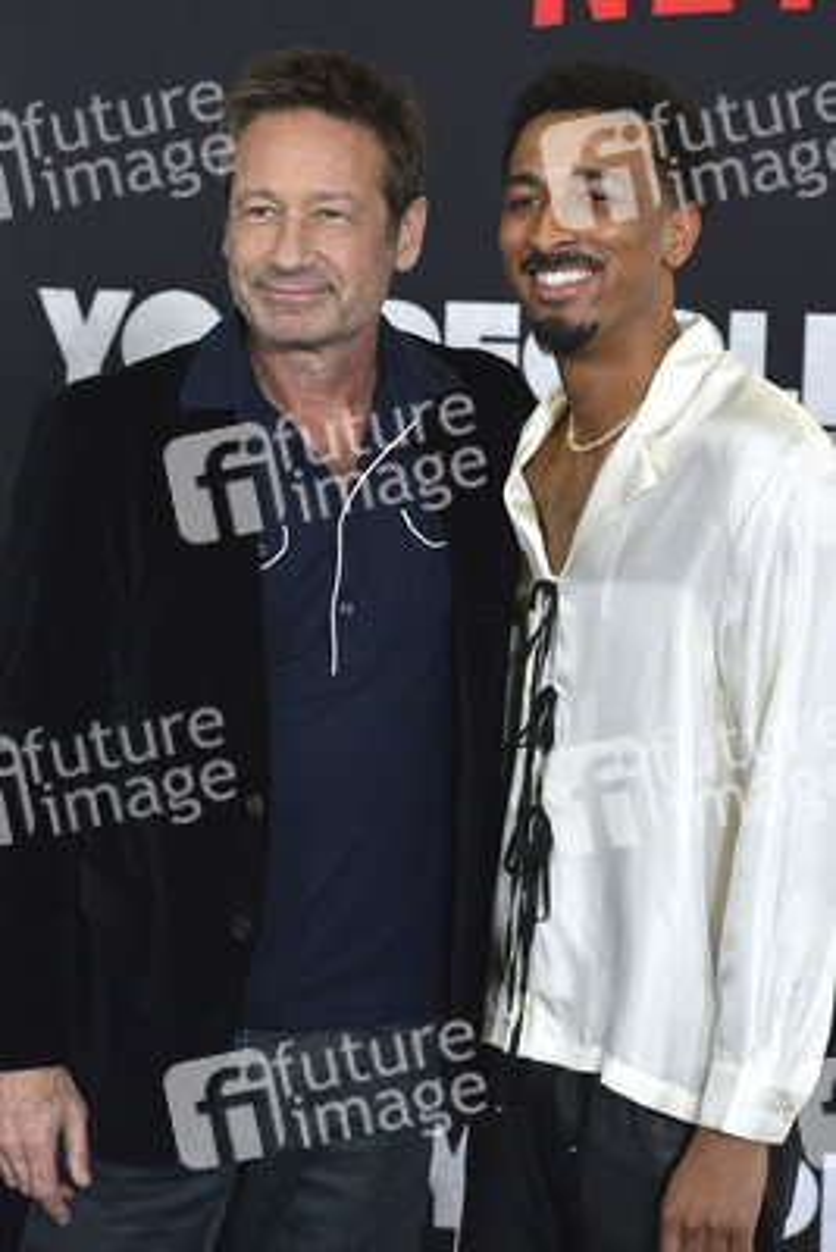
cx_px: 418
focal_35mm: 90
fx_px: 3132
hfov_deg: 15.2
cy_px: 626
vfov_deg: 22.6
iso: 3200
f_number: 6.3
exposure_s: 1/250
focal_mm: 90
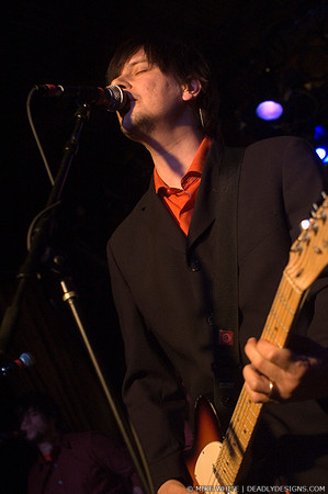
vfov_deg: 37.9
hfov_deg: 25.7
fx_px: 719
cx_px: 164
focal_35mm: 52
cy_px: 247
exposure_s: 1/50
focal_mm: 35
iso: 1600
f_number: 2.8
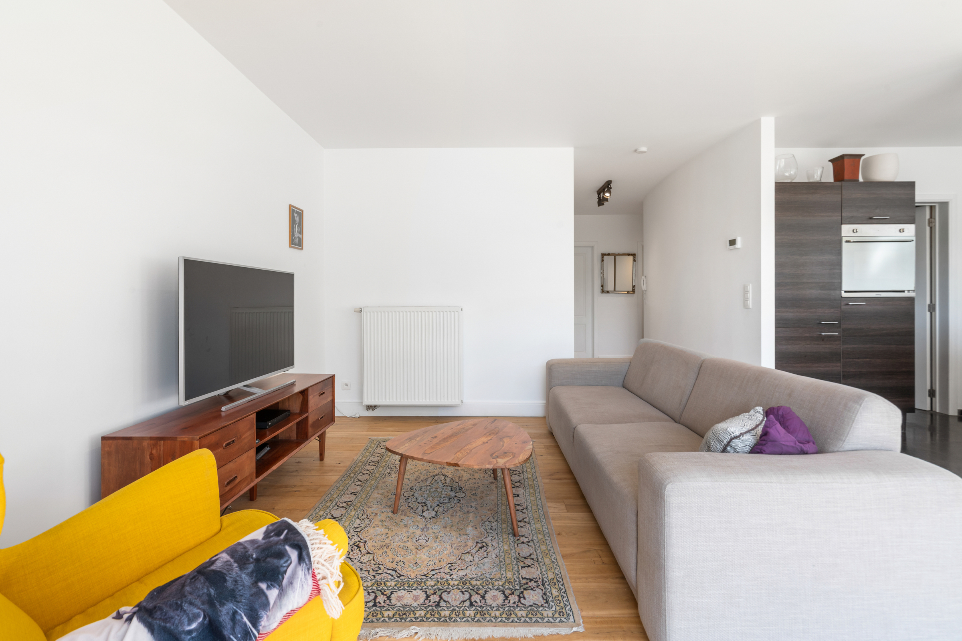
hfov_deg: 96.7
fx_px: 428
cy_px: 320
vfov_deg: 73.7
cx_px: 481
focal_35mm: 16
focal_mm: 16
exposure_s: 1/30
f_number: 11
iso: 250
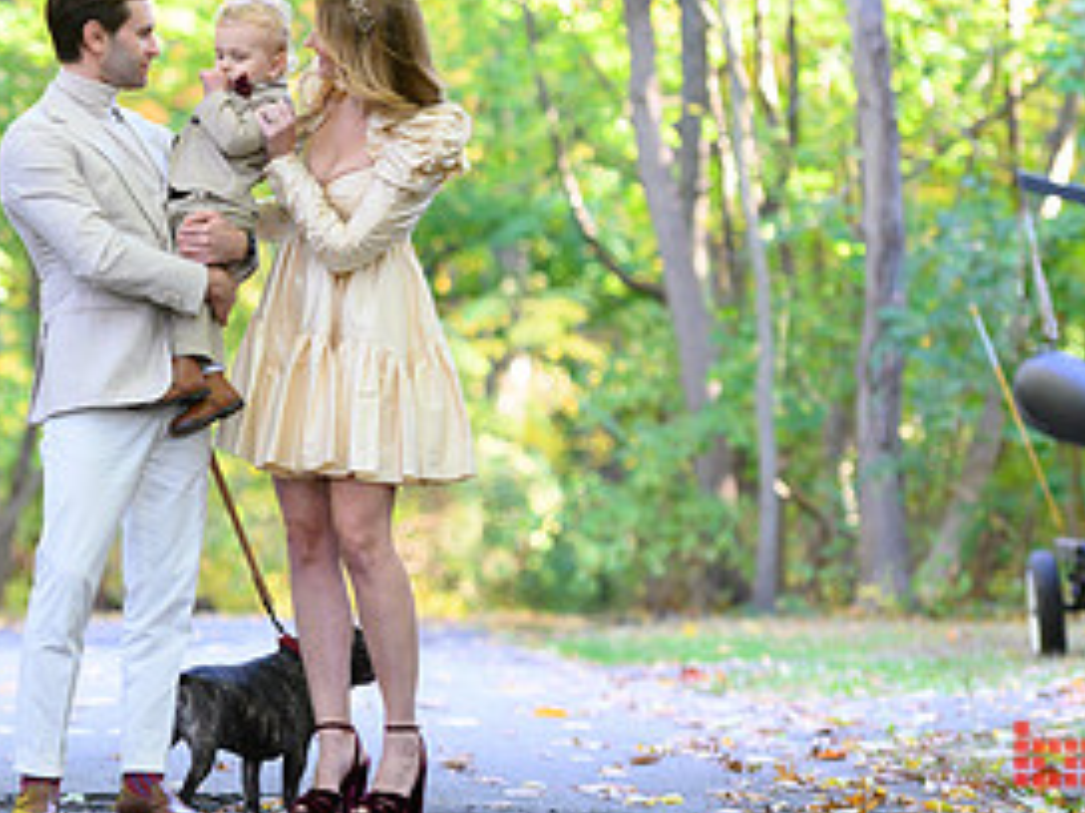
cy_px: 159
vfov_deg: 6.9
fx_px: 6739
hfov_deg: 9.2
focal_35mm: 215
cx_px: 140
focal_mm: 105
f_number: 3.2
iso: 1600
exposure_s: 1/200
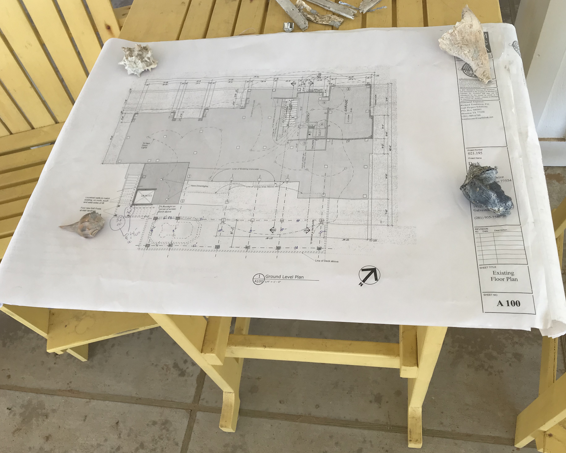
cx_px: 301
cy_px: 221
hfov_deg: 58.7
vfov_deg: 48.5
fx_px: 503
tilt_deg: -54.6
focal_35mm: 30
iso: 20
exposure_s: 1/435
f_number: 1.8
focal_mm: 3.99
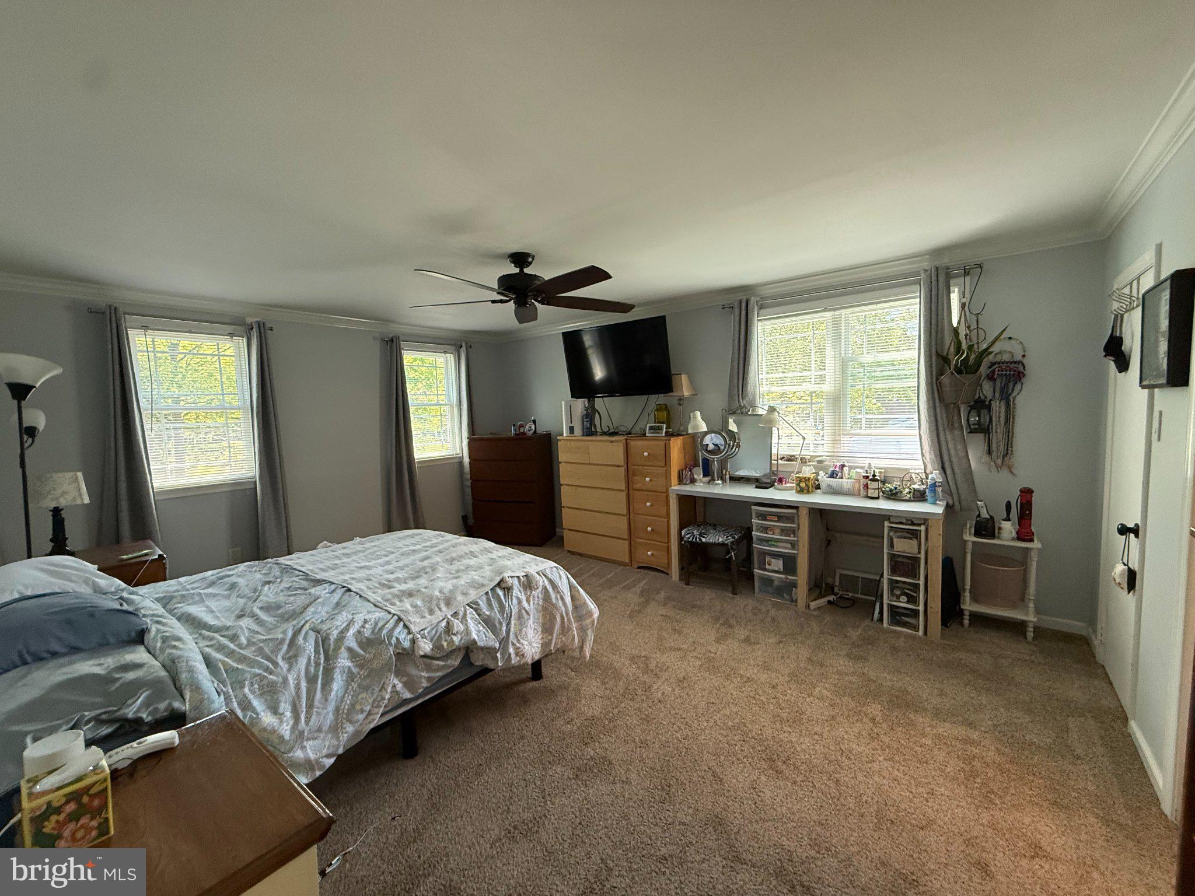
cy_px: 448
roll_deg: +2.1
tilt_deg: -4.7
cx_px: 598
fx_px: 483
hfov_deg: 102.1
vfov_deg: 85.7
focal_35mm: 14
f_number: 2.2
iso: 400
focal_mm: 2.22
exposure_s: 1/120
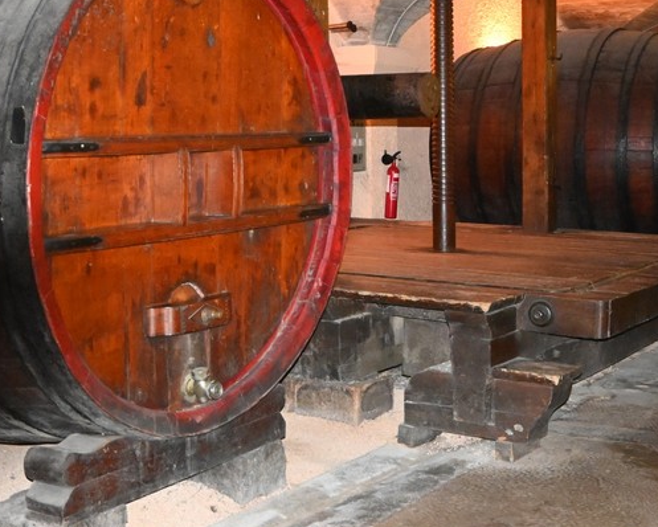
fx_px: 1158
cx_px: 281
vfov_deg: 25.5
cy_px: 191
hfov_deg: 31.7
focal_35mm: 59
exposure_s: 1/60
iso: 6400
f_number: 3.8
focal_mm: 20.5
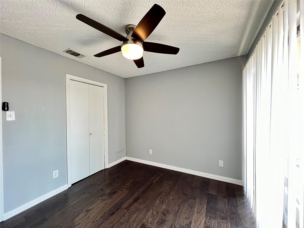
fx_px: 114
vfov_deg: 89.9
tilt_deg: -1.0
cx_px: 152
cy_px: 114
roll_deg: +0.8
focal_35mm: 13
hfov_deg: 106.2
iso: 160
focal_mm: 1.57
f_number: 1.8
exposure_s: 1/60
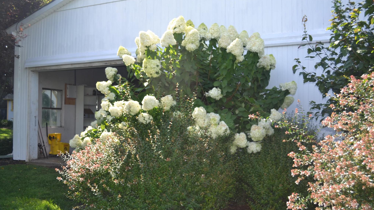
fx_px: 347
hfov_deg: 56.6
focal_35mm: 35
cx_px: 189
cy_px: 112
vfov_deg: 33.7
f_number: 4
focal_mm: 22
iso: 100
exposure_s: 1/200
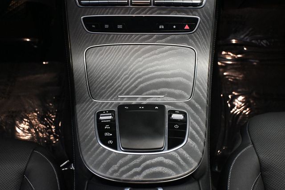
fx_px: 392
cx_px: 142
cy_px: 95
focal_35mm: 50
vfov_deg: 27.2
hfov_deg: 40.0
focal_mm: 33
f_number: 5
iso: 5600
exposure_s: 1/60
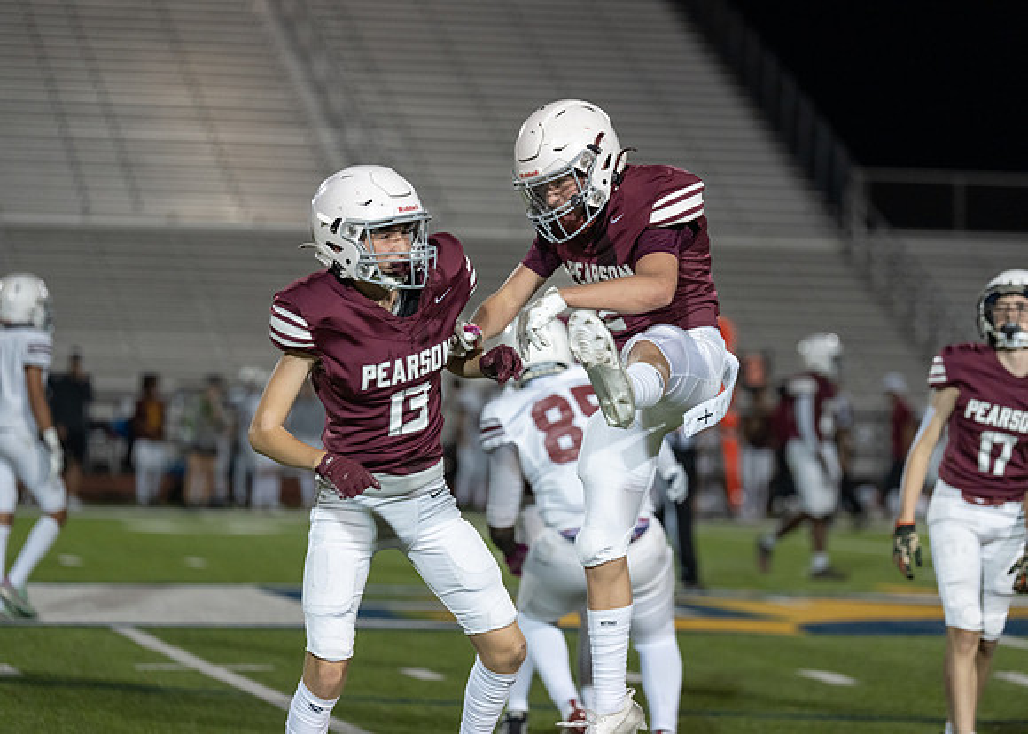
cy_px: 351
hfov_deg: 13.1
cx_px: 561
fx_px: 4479
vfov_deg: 9.4
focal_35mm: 153
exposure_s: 1/1000
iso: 1600
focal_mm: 140
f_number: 2.8
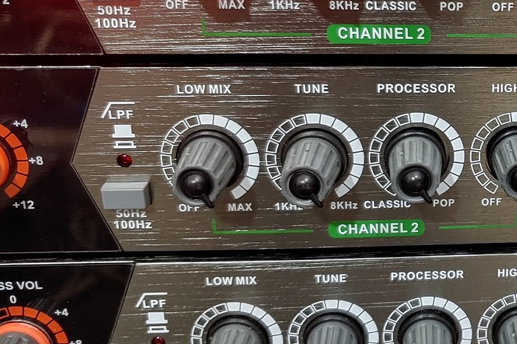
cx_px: 523
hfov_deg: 33.6
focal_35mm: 54
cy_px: 101
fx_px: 775
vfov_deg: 24.9
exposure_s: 1/24
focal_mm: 4.23
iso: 250
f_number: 1.5
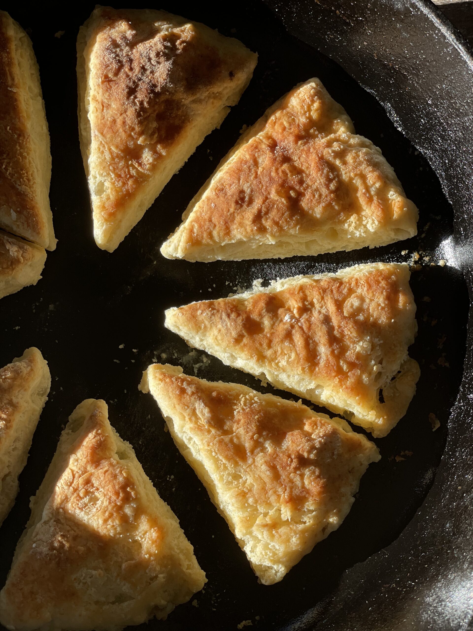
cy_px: 316
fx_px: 947
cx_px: 236
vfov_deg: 36.8
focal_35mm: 52
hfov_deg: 28.0
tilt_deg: -77.5
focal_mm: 6
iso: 25
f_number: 2
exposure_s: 1/246
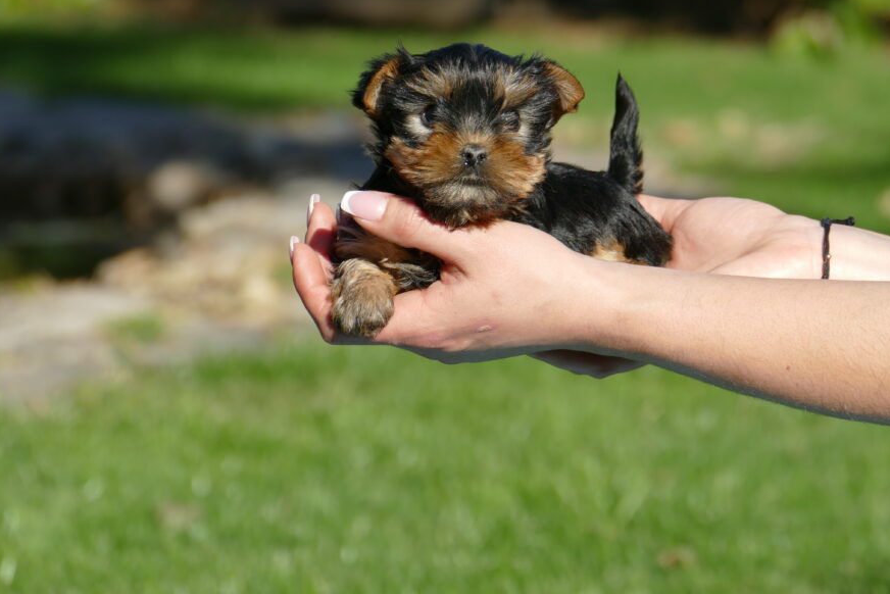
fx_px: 6677
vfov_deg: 5.1
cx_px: 502
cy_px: 273
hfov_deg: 7.6
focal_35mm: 270
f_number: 4
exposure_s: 1/1000
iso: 125
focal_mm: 84.07
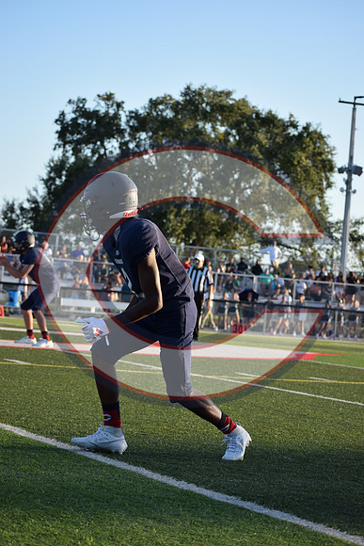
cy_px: 273
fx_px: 1637
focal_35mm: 108
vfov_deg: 18.9
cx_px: 182
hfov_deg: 12.7
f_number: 4.8
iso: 400
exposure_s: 1/1000
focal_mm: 72
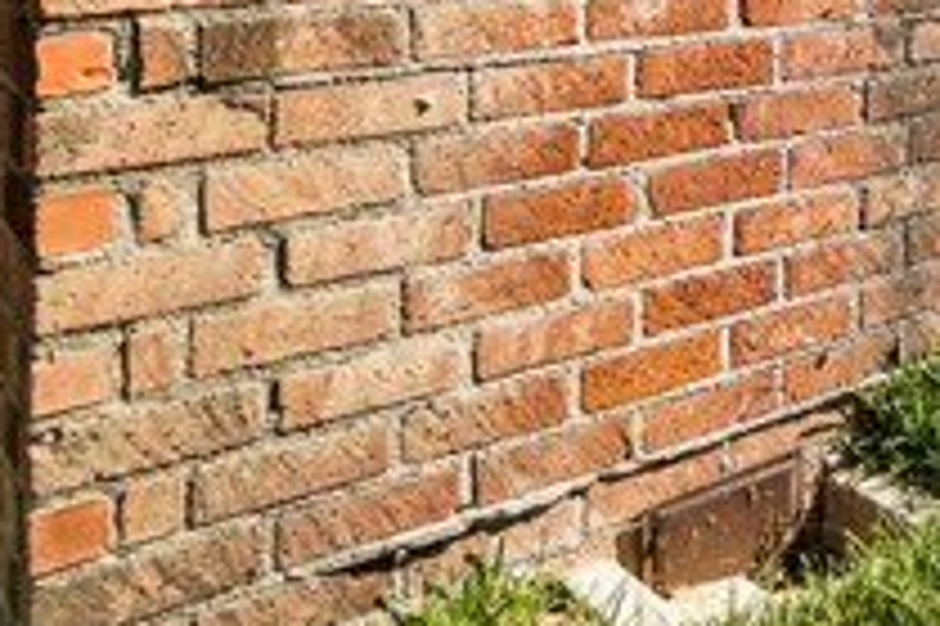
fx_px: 1318
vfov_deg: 23.9
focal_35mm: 51
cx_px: 1309
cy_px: -155
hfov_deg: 29.2
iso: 100
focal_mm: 11
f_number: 4
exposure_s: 1/500
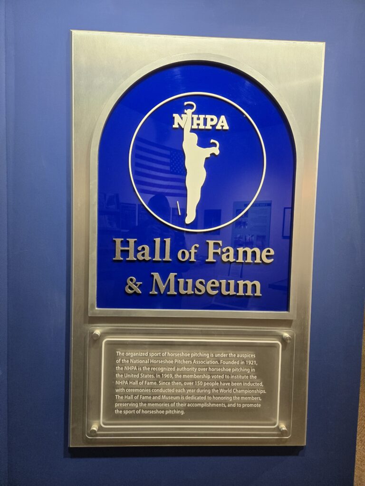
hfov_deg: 58.9
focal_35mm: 23
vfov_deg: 73.9
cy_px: 243
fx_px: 323
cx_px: 182
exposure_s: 1/120
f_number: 1.8
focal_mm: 5.4
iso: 250
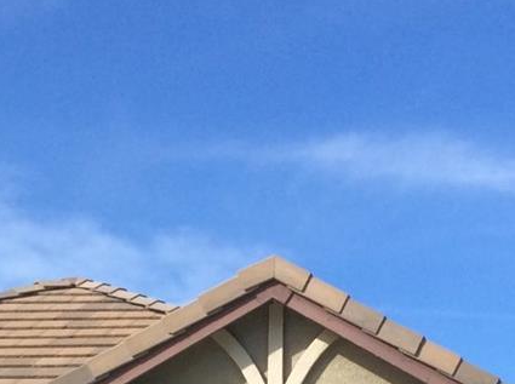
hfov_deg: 17.4
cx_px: 303
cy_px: 655
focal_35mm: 113
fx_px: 1678
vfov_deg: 12.2
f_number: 2.4
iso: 32
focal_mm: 3.3
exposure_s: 1/1192
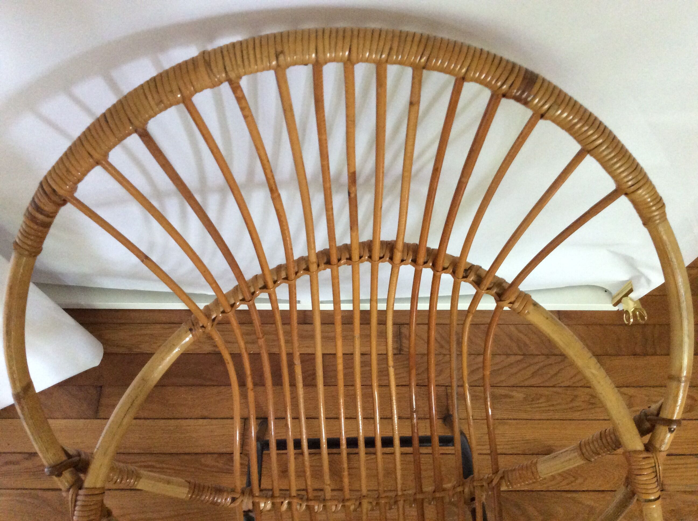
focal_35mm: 32
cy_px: 260
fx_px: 644
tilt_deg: -65.7
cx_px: 349
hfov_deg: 56.9
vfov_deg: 44.1
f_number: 2.4
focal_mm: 3.3
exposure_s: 1/20
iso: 320
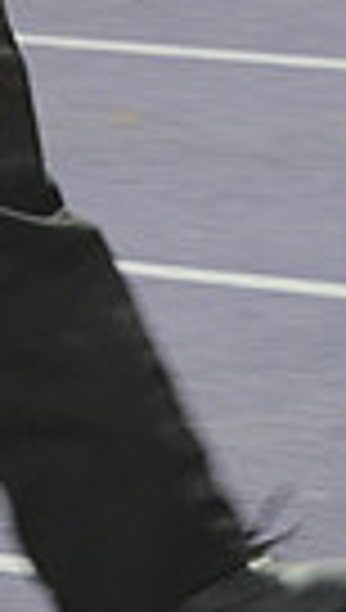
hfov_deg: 3.4
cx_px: -283
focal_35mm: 356
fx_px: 5778
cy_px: -662
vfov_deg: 5.9
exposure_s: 1/60
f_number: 5.6
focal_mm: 80
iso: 1250
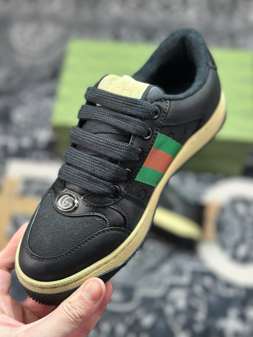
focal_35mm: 48
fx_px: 468
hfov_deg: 30.3
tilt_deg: -56.8
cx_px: 126
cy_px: 168
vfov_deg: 39.7
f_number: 1.78
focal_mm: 6.86
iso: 80
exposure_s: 1/262
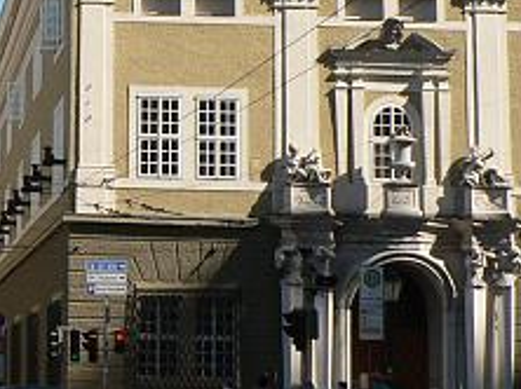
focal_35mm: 130
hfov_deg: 14.8
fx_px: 1954
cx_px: -77
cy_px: 45
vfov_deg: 11.3
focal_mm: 6
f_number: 5
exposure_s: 1/400
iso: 80
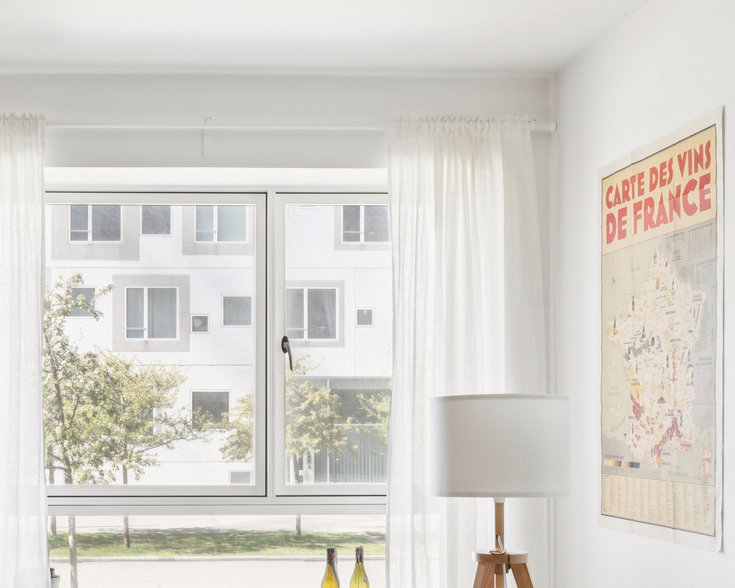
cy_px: 420
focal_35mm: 54
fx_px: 1175
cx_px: 187
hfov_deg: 34.1
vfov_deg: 27.8
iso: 640
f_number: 9
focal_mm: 21
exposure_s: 1/40
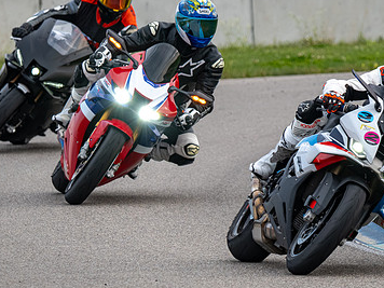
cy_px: 170
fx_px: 7965
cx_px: 267
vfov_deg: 2.1
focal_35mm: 718
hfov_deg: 2.8
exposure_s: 1/1250
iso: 560
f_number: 6.3
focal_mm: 310
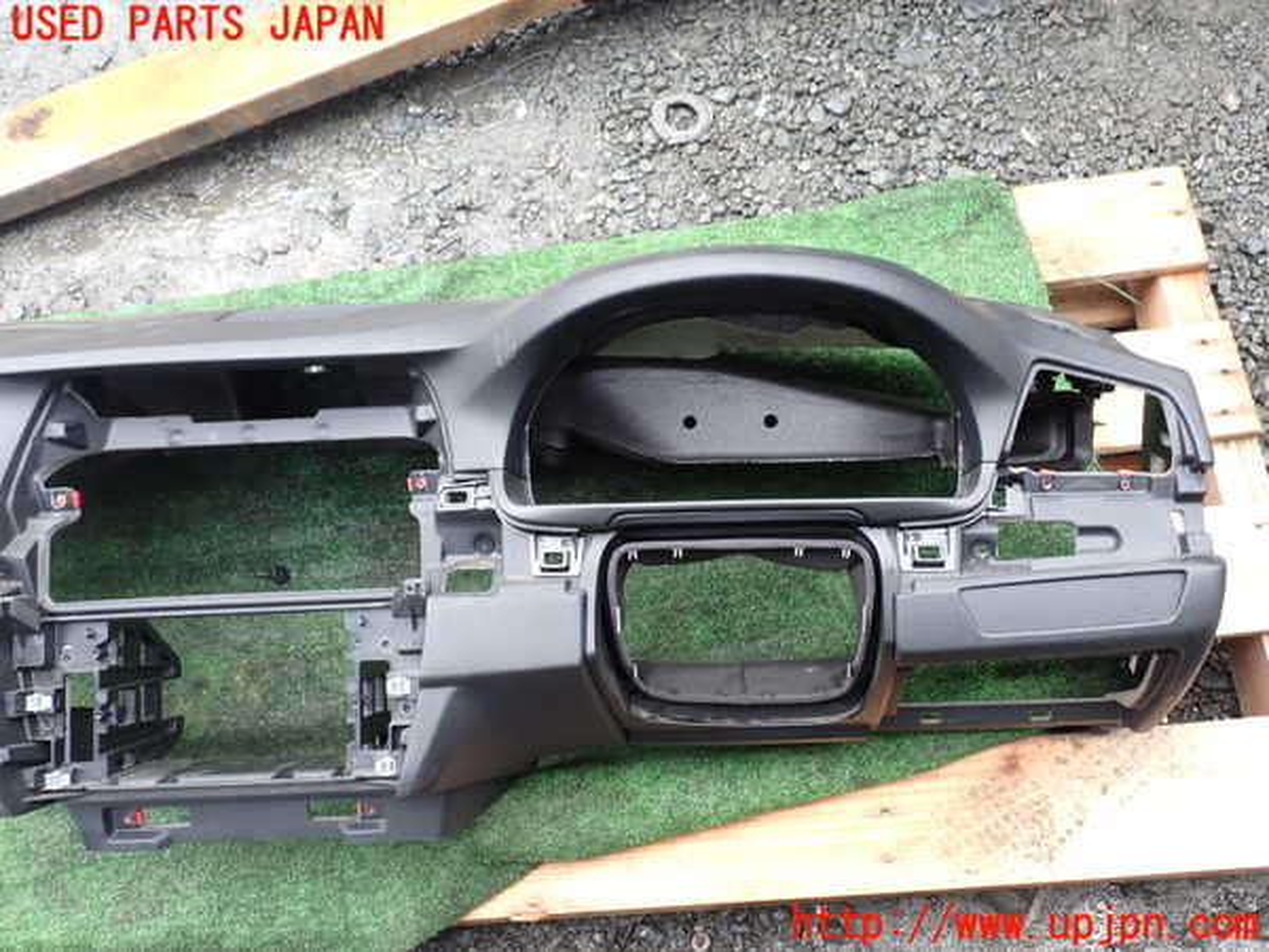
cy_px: 476
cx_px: 634
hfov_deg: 60.0
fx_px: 1100
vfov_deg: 46.8
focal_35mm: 30
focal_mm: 5.4
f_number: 3.2
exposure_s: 1/80
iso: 100
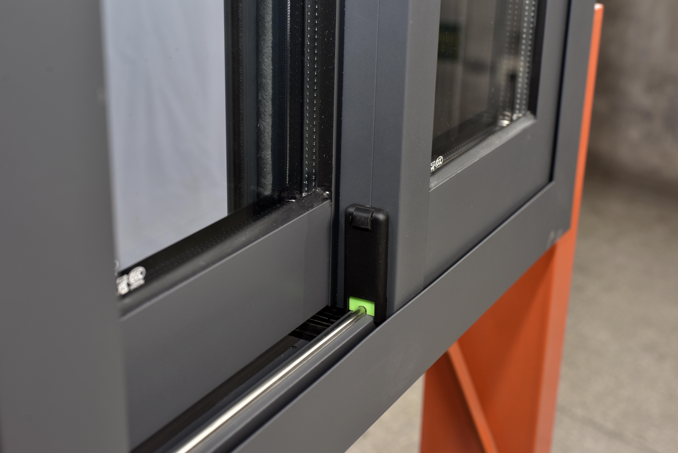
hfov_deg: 39.6
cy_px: 226
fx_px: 942
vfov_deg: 27.0
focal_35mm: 50
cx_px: 339
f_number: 6.3
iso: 160
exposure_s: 1/100
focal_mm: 50
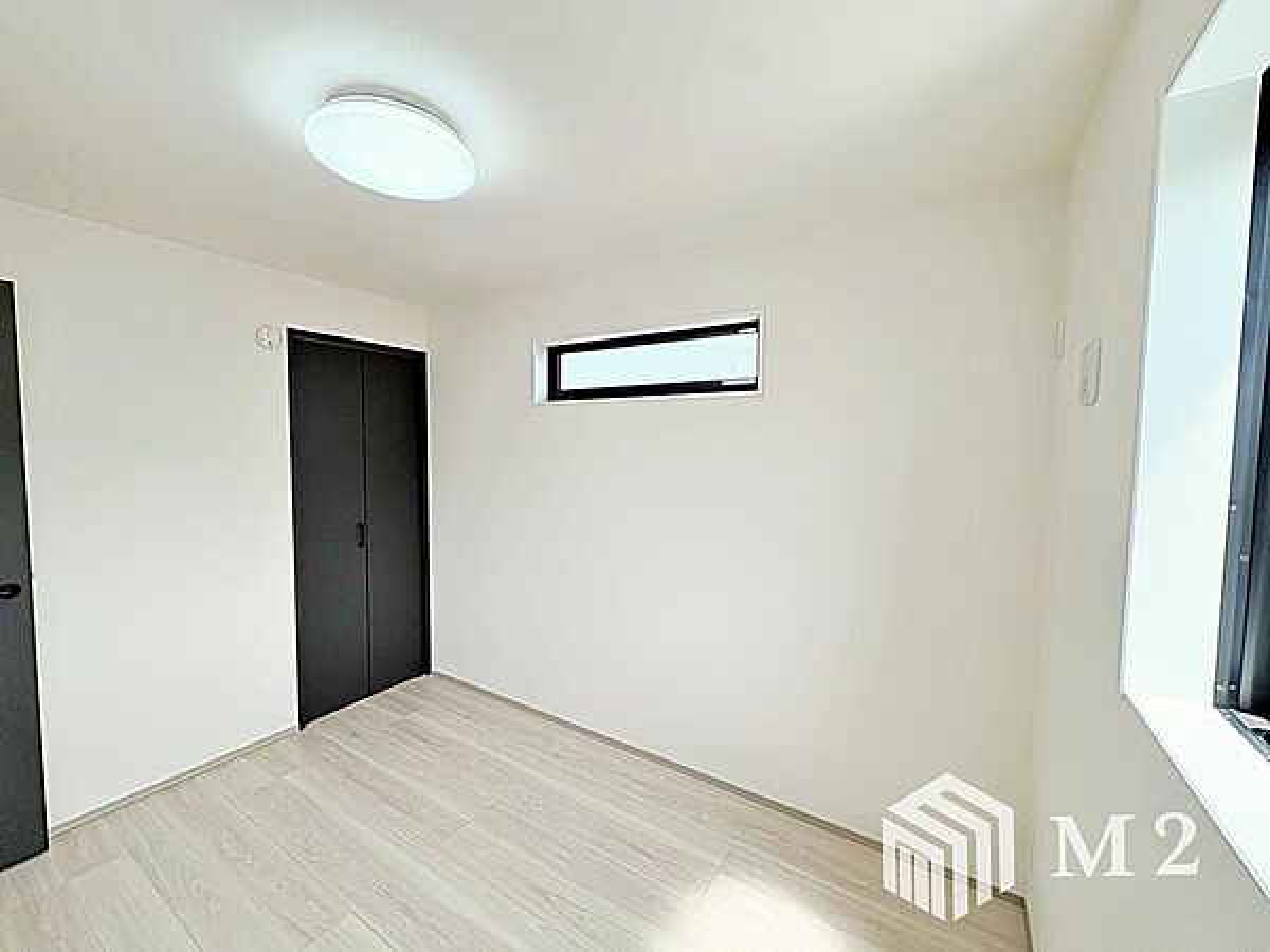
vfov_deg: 85.7
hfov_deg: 102.1
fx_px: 514
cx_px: 635
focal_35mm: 14
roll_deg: -1.2
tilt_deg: -4.3
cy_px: 476
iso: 64
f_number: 2.2
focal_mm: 2.22
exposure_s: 1/207
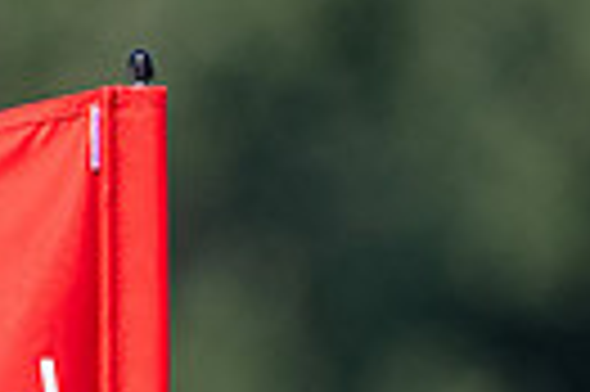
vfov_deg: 0.5
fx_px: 43916
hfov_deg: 0.8
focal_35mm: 2683
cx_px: -28
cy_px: 678
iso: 160
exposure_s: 1/1250
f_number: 4.5
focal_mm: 300
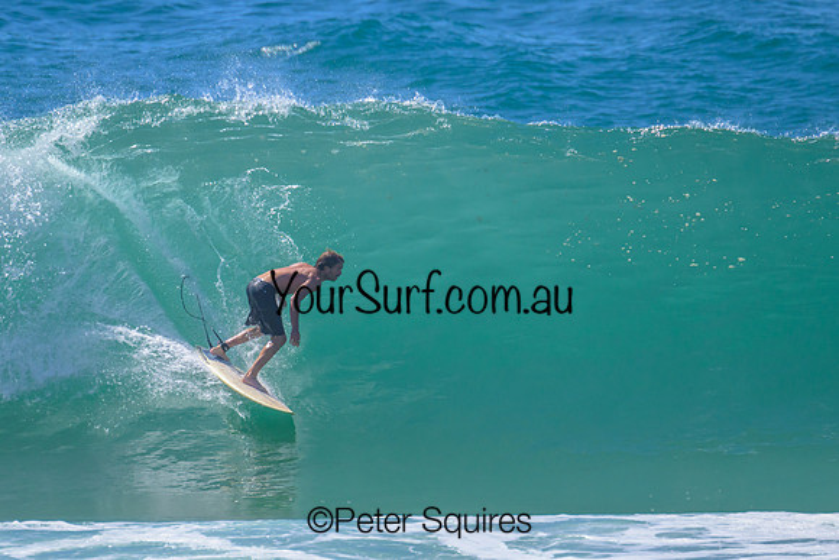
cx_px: 361
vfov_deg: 1.4
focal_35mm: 951
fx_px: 22171
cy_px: 227
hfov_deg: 2.2
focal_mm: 800
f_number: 11
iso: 1100
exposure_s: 1/2000
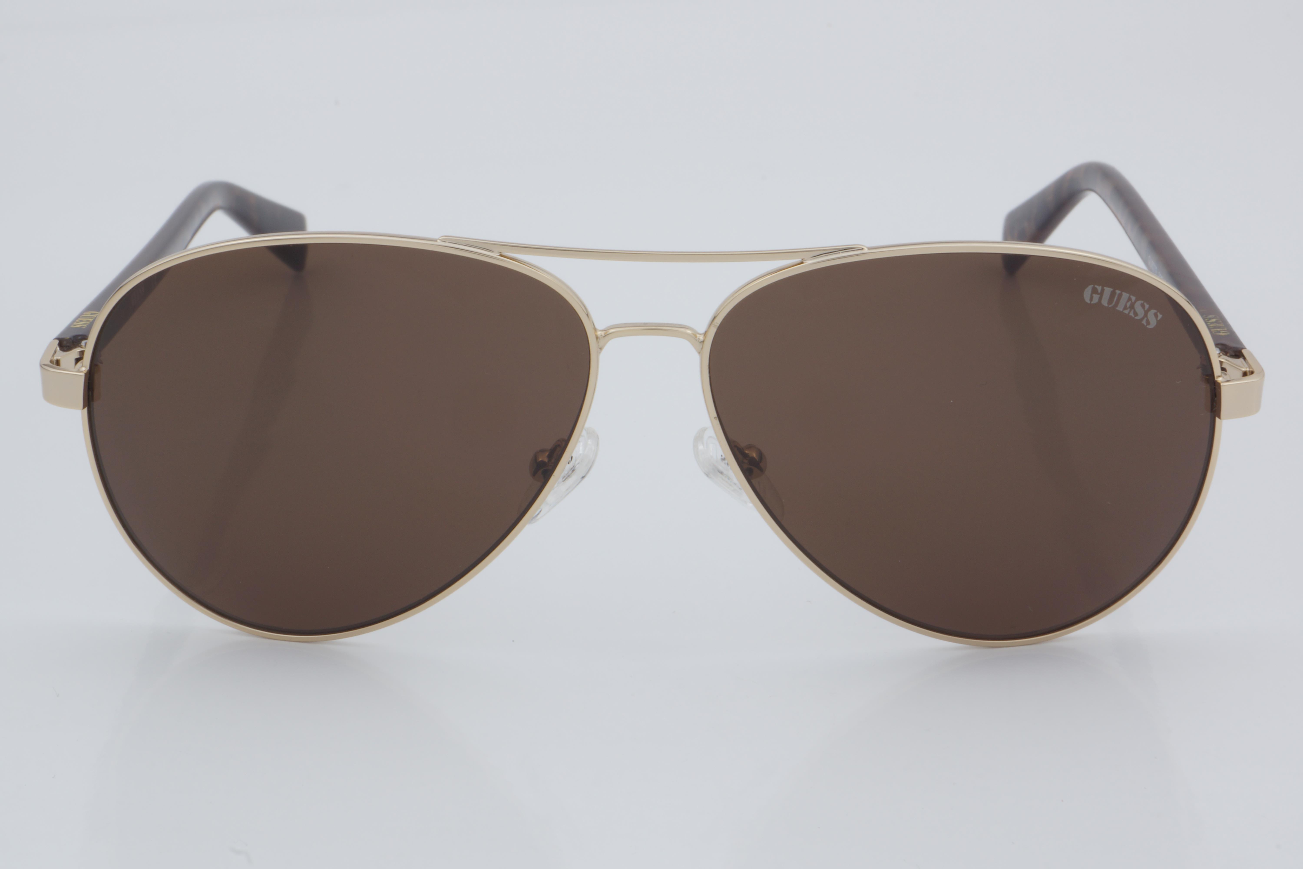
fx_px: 2986
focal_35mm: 82
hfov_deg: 24.6
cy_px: 434
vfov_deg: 16.6
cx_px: 652
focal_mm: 55
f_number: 32
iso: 100
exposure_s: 1/4
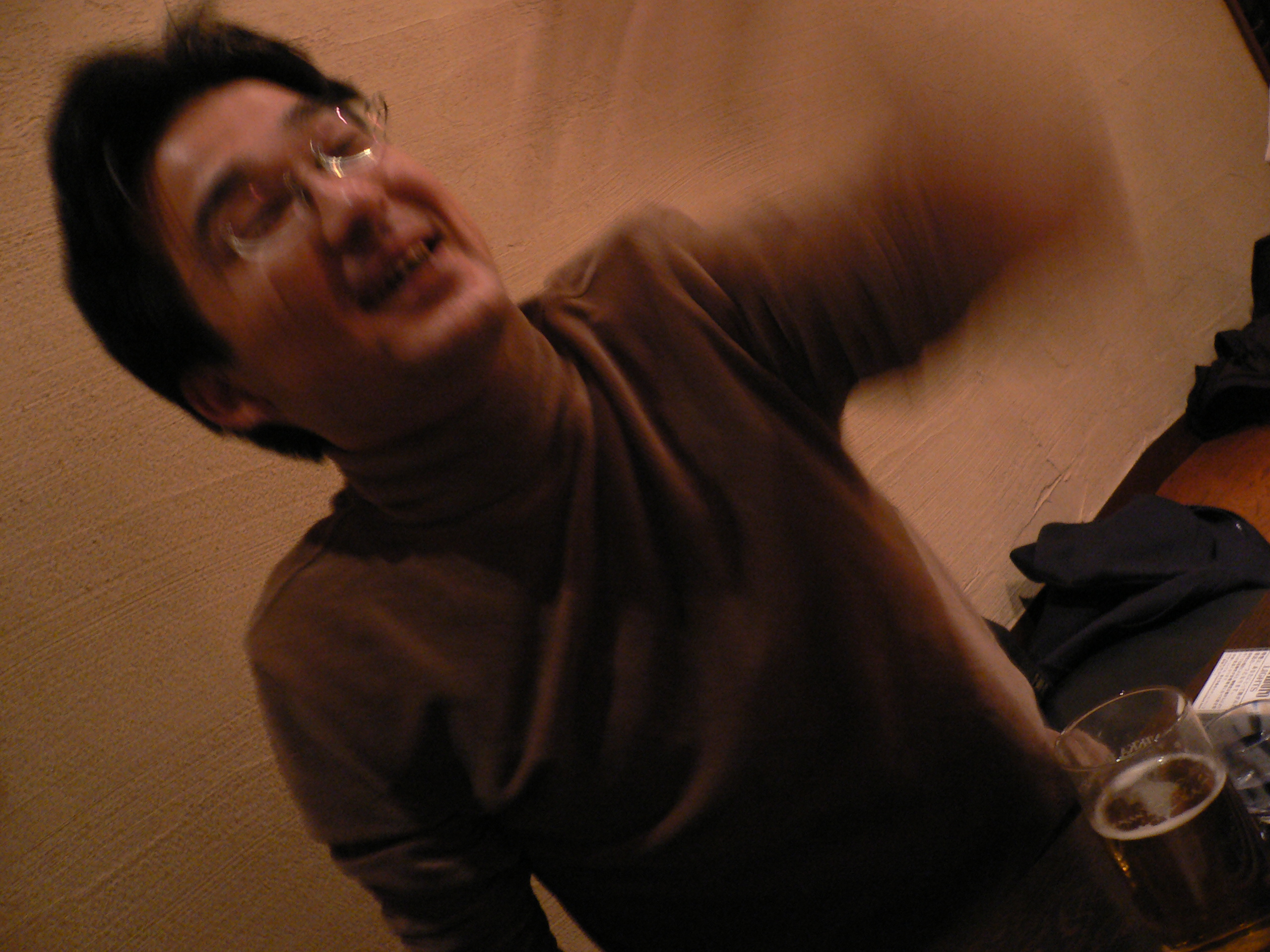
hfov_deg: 52.6
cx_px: 635
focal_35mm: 35
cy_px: 476
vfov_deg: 40.7
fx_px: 1284
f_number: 2.8
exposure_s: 1/8
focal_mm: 5.8
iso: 200
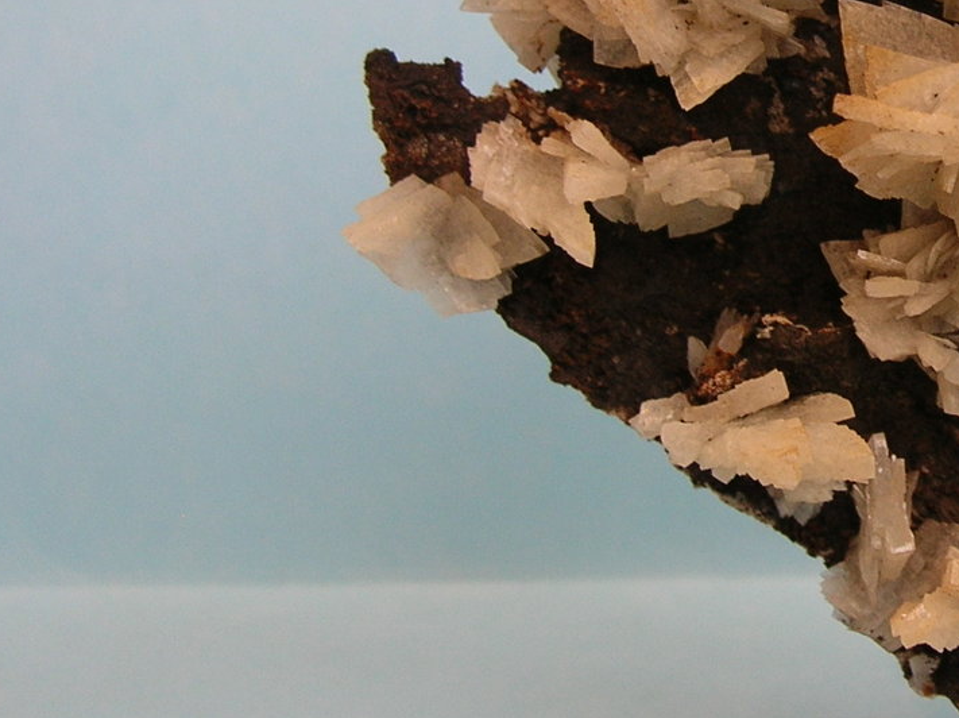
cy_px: 191
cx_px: 1064
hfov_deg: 22.7
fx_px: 2242
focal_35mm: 81
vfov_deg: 18.1
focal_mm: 6
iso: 50
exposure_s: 1/12.8
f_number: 2.7
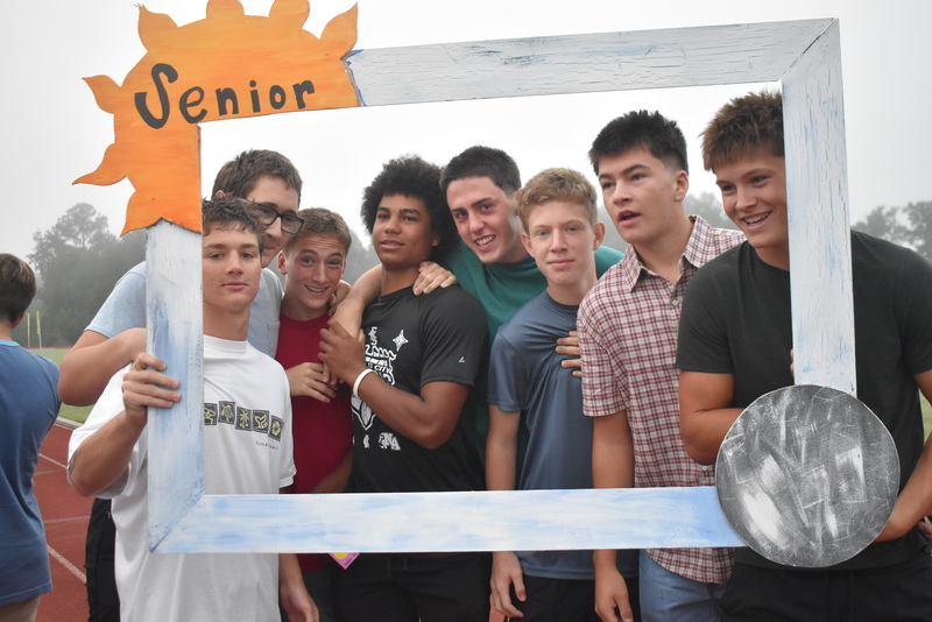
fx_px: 1088
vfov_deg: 31.9
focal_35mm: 42
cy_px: 311
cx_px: 466
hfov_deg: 46.4
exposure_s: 1/350
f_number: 4.2
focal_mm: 28
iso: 3200
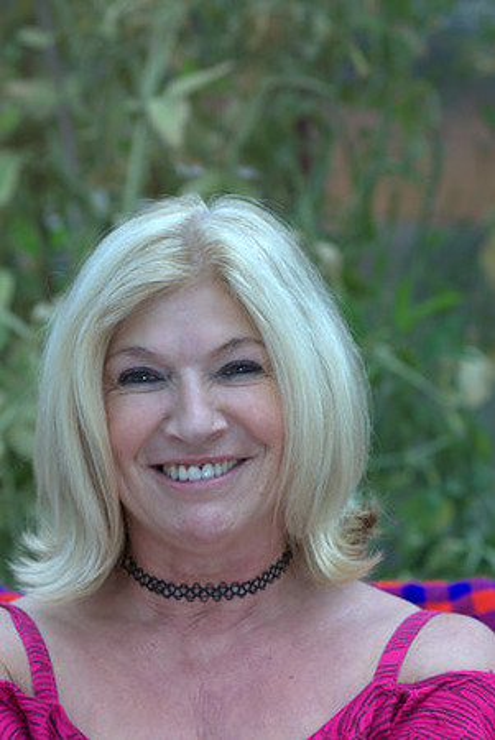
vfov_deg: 13.7
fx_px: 3086
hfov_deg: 9.2
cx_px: 248
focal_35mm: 150
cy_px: 370
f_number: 4
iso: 100
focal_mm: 100
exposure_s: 1/200
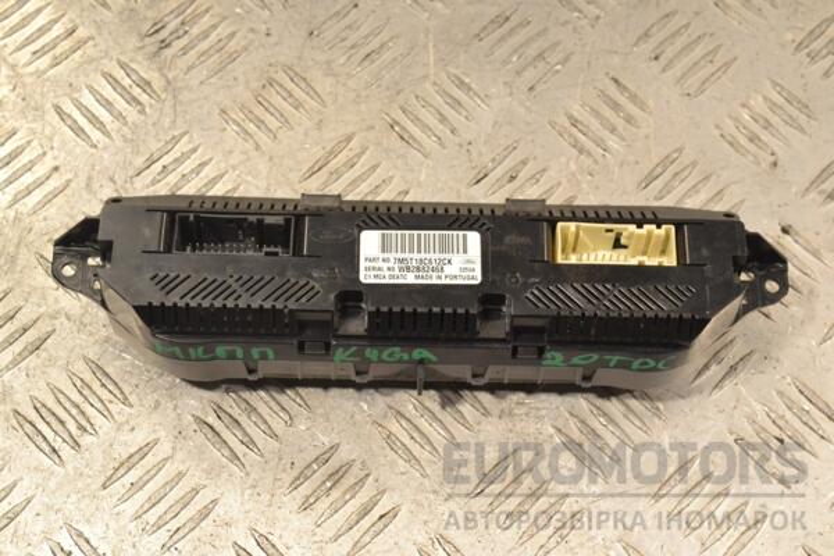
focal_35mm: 69
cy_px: 278
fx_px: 1598
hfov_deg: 29.2
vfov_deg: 19.7
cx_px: 417
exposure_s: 1/320
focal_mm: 46
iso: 3200
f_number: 9
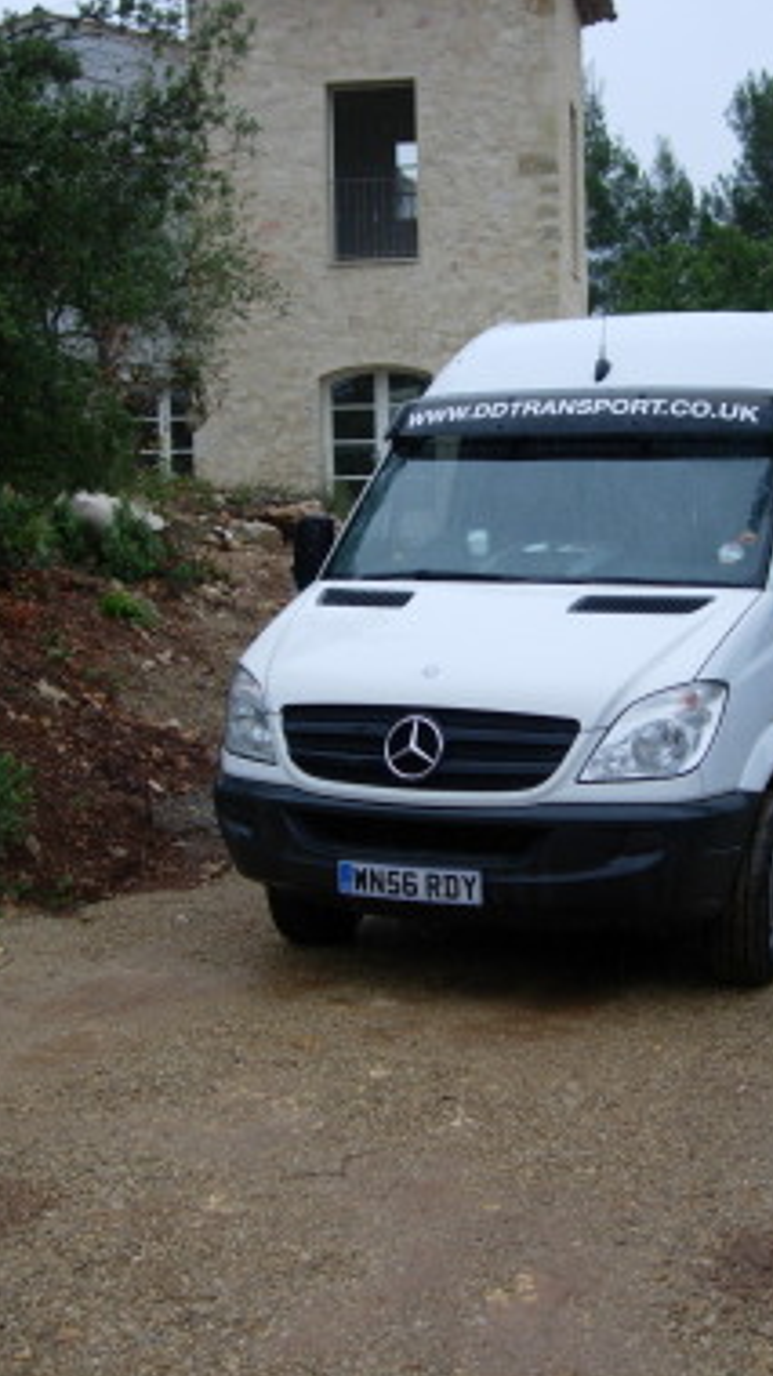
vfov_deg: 37.2
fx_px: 2042
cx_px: 479
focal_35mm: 56
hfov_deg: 21.4
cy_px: 686
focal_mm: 7.8
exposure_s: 1/256
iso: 64
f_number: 2.8
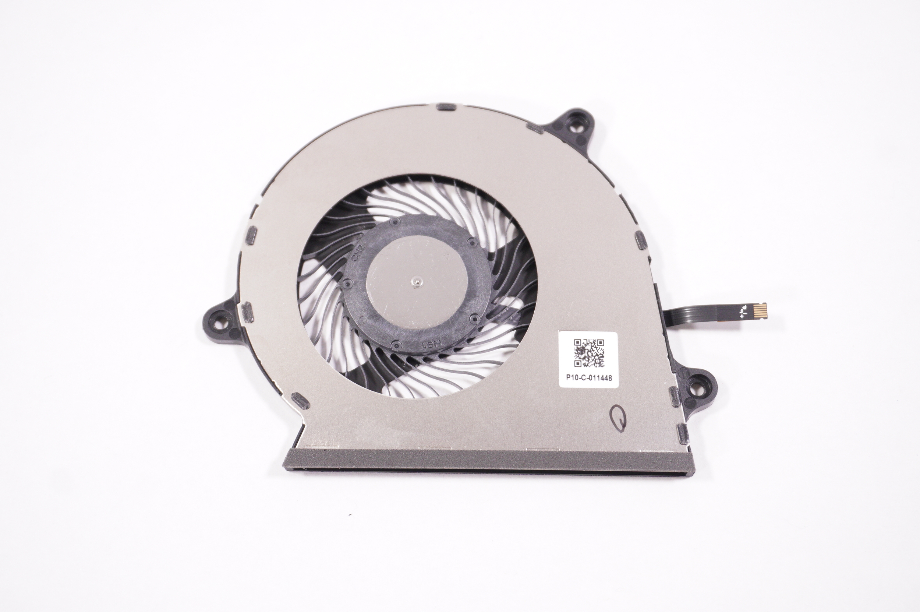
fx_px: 1226
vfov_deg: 28.0
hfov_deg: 41.1
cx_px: 460
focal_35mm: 48
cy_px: 306
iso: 1000
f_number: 5.6
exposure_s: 1/160
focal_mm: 32
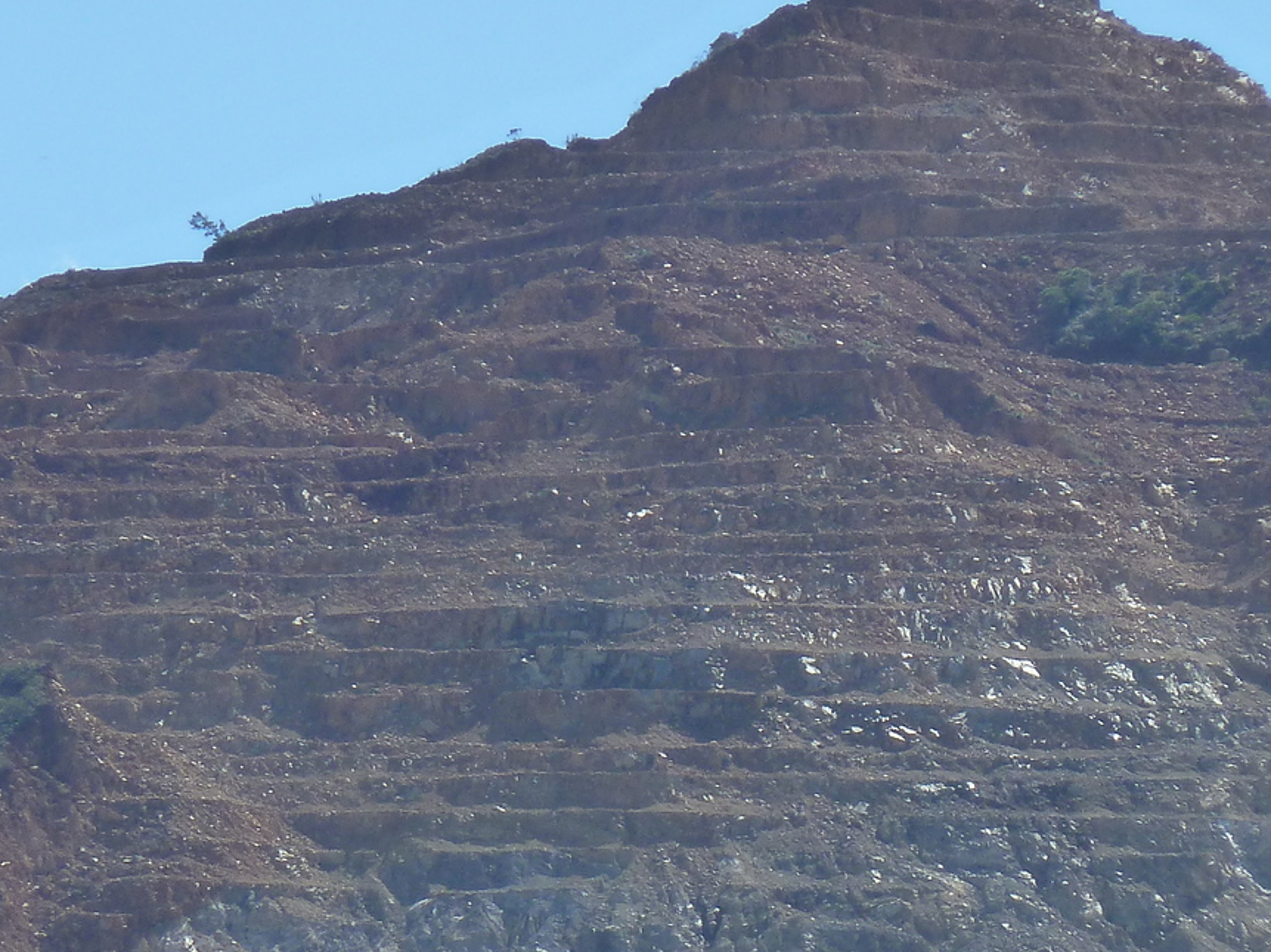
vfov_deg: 2.5
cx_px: 691
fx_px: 21838
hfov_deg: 3.3
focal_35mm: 595
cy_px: 593
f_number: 4.9
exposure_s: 1/400
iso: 125
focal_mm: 49.2
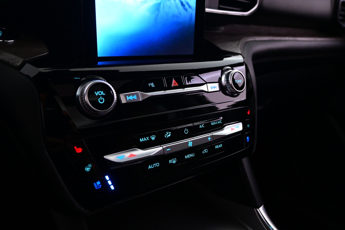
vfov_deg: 44.6
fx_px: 280
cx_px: 172
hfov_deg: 63.2
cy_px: 115
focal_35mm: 29
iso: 2000
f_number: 3.8
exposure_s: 1/30
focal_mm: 19.5
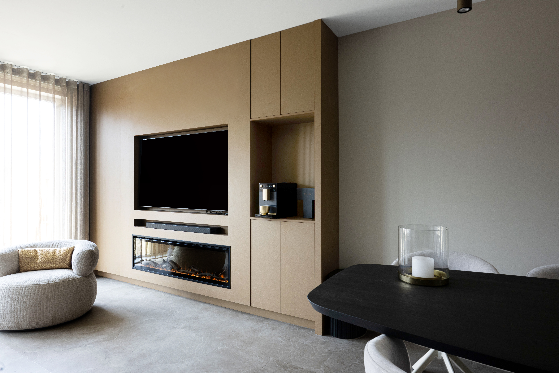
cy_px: 186
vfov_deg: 59.5
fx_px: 326
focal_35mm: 21
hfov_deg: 81.2
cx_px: 280
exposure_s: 1/2
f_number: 11
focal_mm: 21
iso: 200
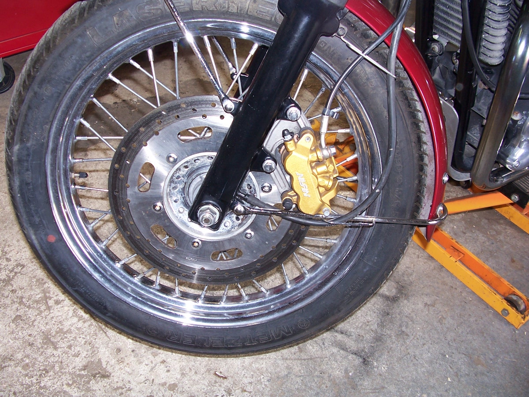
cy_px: 198
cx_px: 264
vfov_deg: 40.7
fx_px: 535
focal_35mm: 35
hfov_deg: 52.6
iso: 80
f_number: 2.8
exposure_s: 1/60
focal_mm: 6
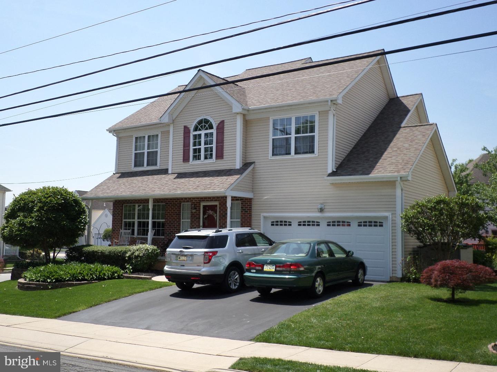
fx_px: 517
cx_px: 248
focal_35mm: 36
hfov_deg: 51.4
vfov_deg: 39.7
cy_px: 186
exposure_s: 1/1000
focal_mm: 6.5
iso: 100
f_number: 3
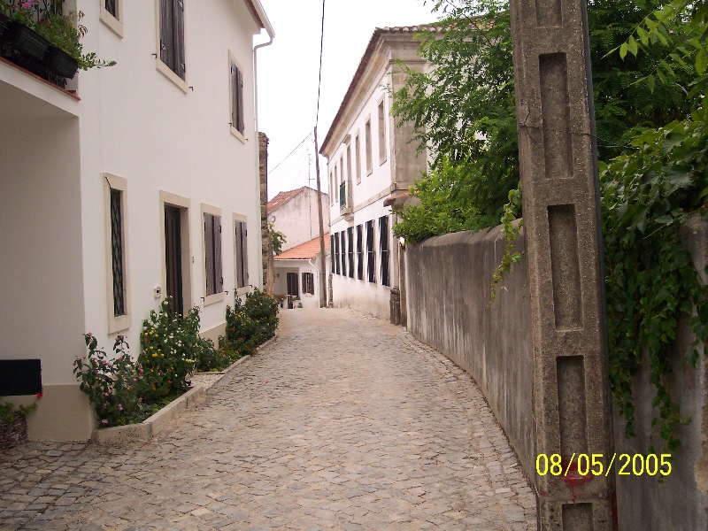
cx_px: 354
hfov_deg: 49.0
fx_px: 777
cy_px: 266
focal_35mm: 38
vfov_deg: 37.7
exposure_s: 1/45
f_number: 2.8
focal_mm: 8
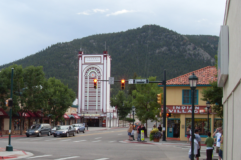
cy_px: 103
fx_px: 348
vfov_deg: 25.9
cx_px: 69
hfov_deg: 37.5
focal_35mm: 52
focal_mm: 6.3
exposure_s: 1/125
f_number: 2.8
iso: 80
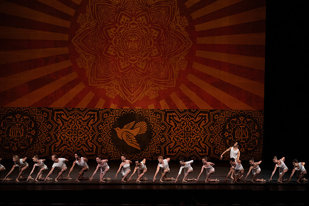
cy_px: 103
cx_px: 154
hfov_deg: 20.4
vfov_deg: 13.7
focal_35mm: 100
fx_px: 858
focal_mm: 100
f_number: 8
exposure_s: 1/400
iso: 6400
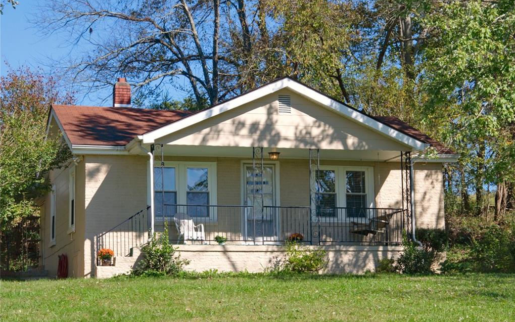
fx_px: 1333
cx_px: 258
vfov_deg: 13.8
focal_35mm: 95
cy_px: 162
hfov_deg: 21.9
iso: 320
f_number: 14
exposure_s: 1/125
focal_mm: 62
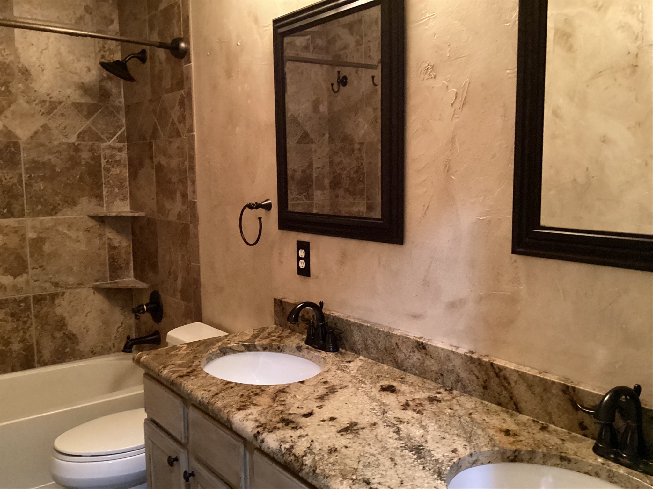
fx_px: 585
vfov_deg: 45.4
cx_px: 326
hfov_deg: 58.4
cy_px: 244
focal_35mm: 31
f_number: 2.4
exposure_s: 1/20
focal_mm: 3.3
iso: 640
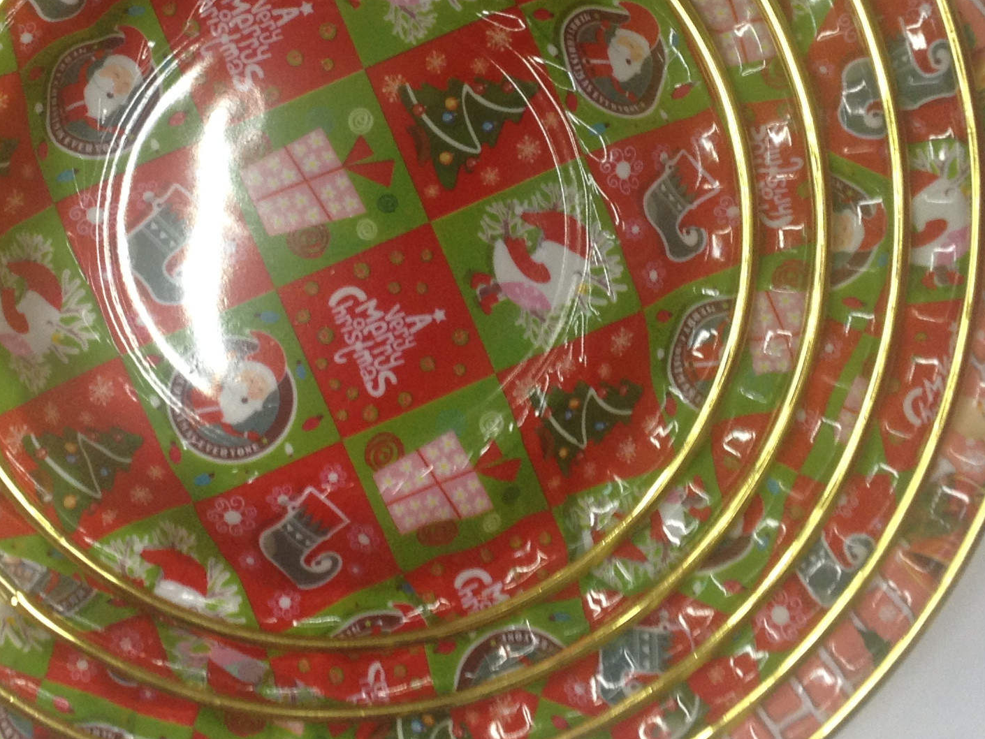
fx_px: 2305
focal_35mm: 81
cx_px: 430
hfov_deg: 24.1
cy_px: 199
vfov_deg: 18.1
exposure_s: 1/20
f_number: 2.4
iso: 80
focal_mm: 4.28
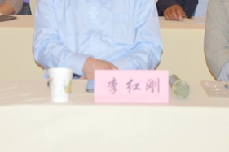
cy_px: 27
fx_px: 1087
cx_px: 96
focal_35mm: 171
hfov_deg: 12.0
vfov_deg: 8.0
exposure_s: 1/60
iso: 500
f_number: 5
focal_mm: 50
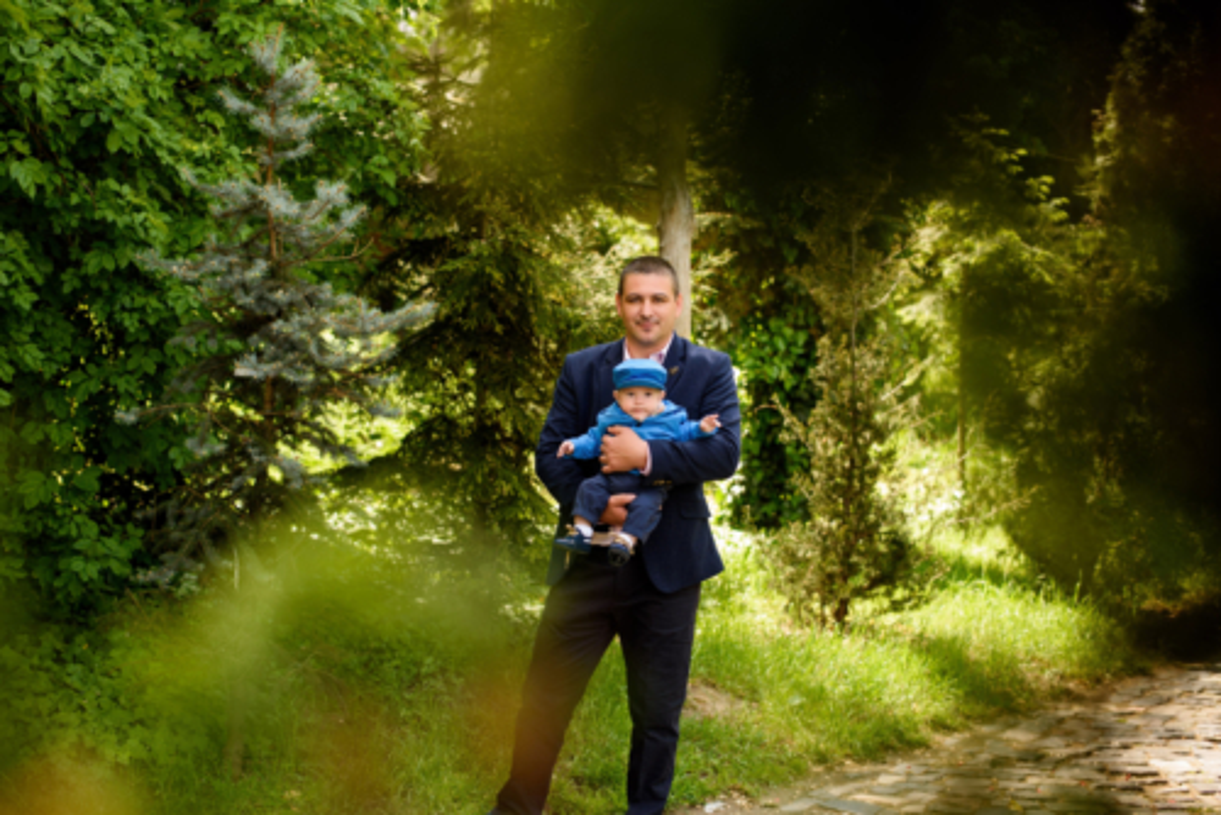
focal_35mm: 50
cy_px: 408
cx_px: 610
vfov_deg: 27.0
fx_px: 1697
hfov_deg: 39.6
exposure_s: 1/320
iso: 160
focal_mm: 50
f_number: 3.2
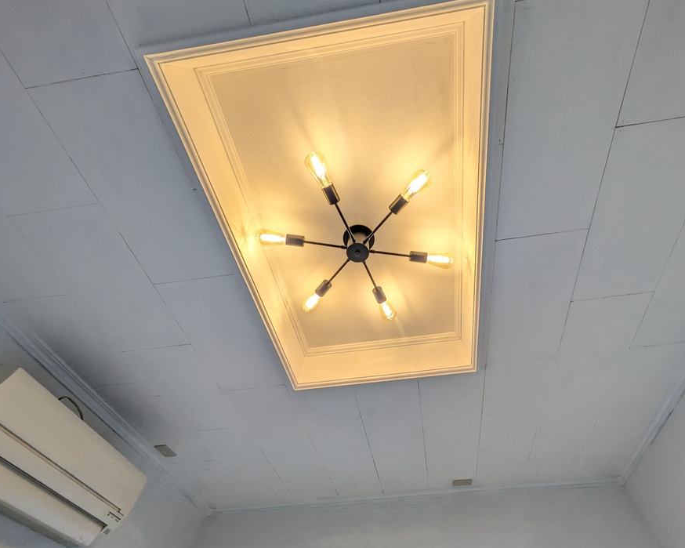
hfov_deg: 96.6
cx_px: 373
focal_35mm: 15
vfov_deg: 84.0
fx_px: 304
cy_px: 270
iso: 49
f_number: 2.2
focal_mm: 1.83
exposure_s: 1/209
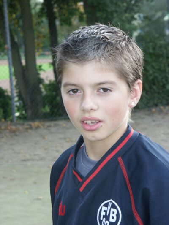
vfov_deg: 14.6
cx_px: 84
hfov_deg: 11.0
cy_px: 112
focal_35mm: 135
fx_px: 878
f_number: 4.5
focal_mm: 34.18
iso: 200
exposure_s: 1/250
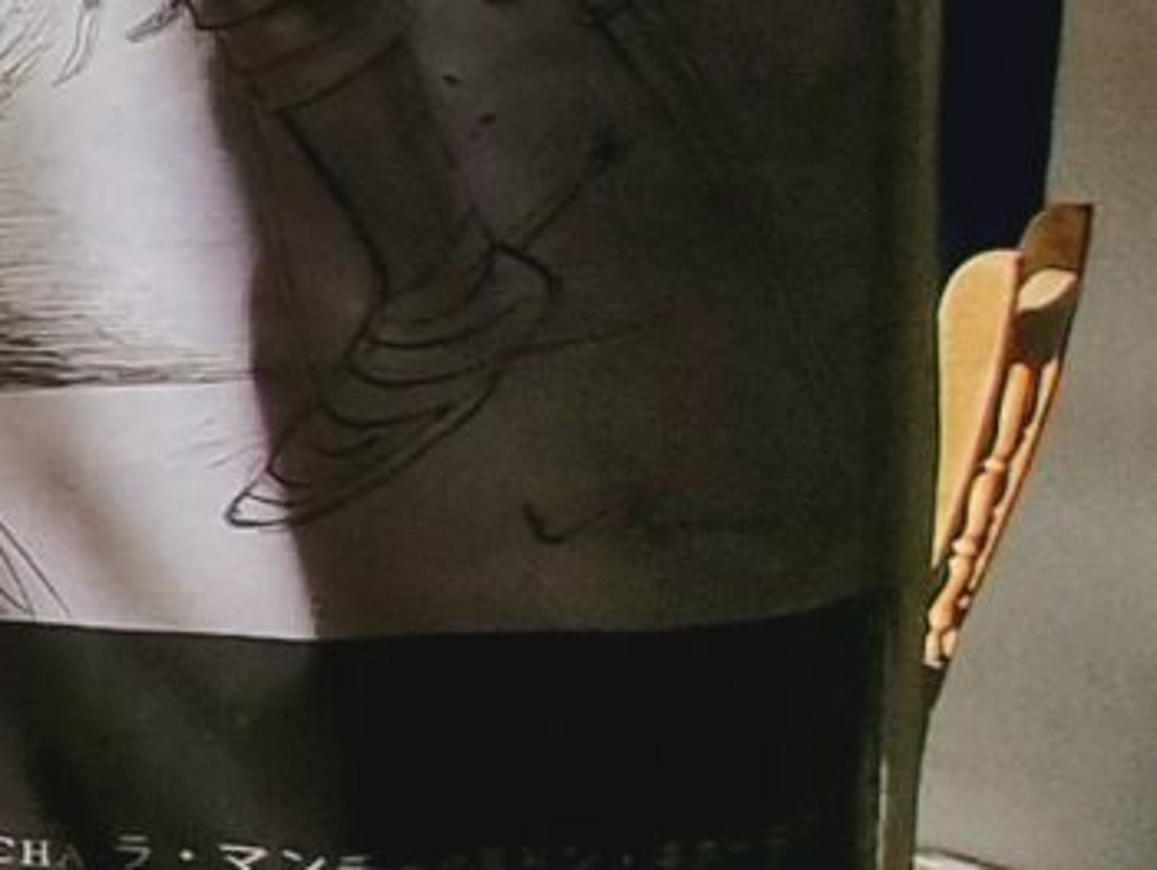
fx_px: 3177
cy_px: 0
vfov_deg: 15.3
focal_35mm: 95
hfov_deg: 10.1
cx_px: -2731
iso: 50
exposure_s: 1/2000
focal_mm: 2.2
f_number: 2.2
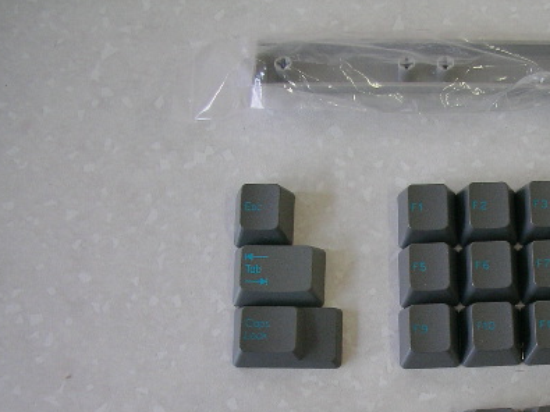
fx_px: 953
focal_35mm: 60
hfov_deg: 31.5
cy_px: 331
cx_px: 427
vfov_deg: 24.0
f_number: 2.8
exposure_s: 1/43.4
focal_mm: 5.7
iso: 100
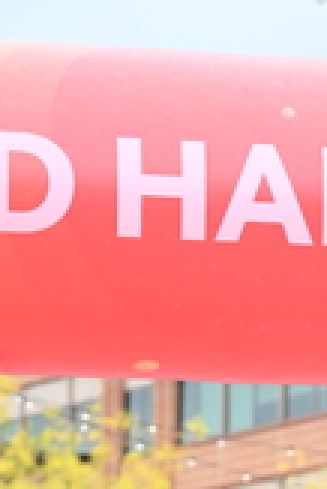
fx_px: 3671
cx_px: 500
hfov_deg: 5.1
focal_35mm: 270
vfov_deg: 7.5
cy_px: 789
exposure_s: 1/2000
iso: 800
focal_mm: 80
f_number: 2.8
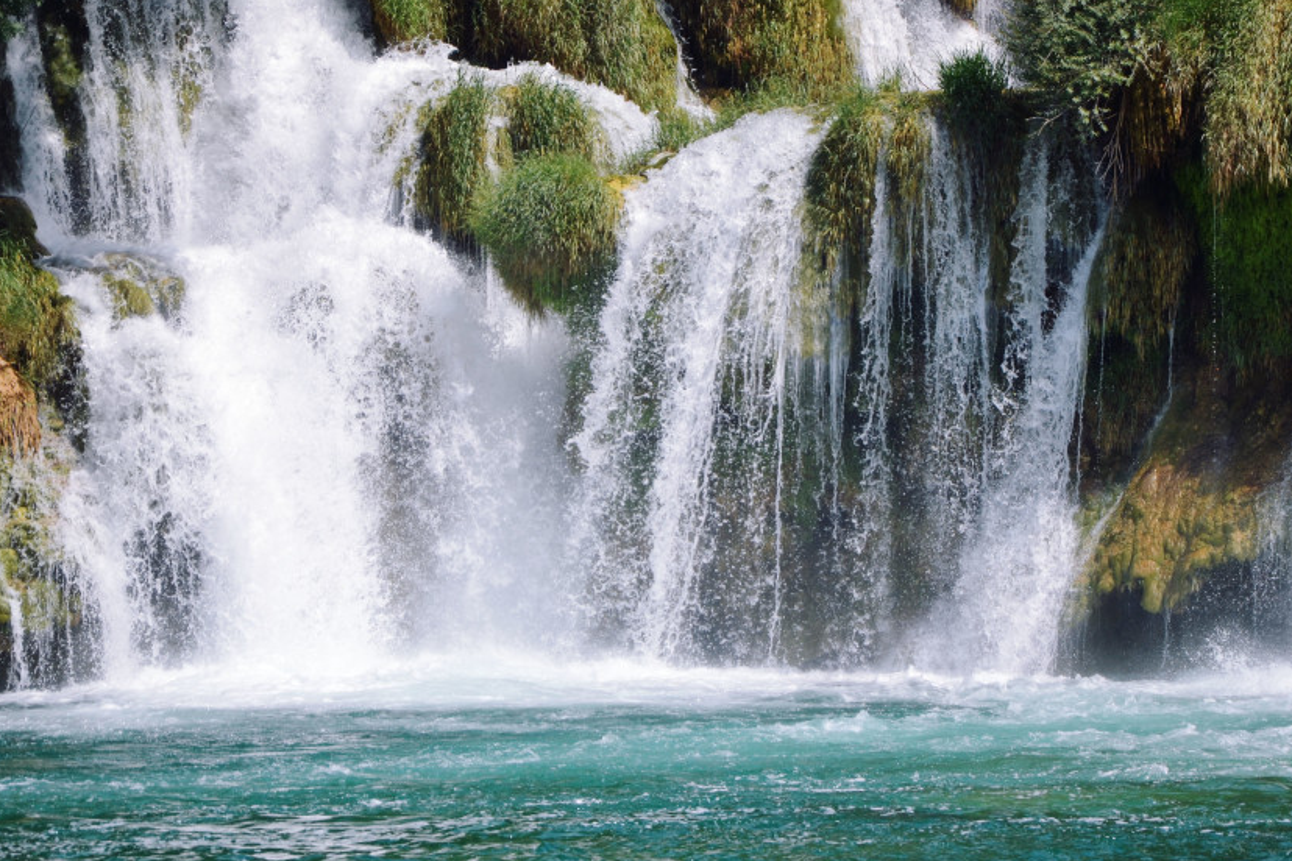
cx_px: 722
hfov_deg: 9.3
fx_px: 7920
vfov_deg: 6.2
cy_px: 272
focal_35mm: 221
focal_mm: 105
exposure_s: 1/500
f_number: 5.6
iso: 100
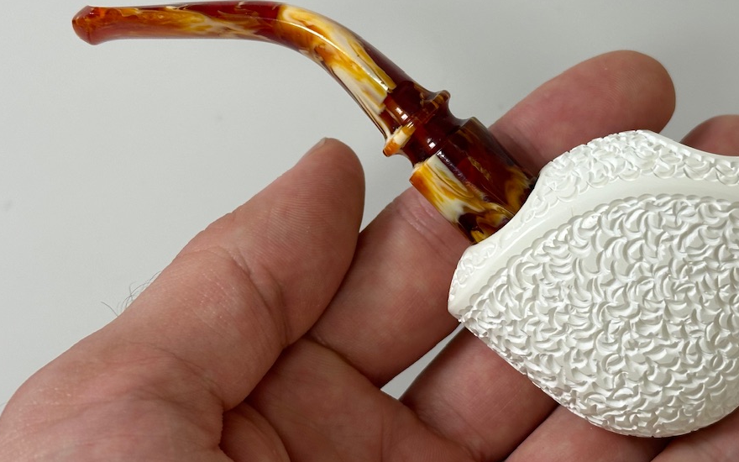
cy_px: 171
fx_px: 1490
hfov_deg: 27.8
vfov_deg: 17.6
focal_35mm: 74
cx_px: 459
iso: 50
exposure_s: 1/50
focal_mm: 6.86
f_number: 1.78
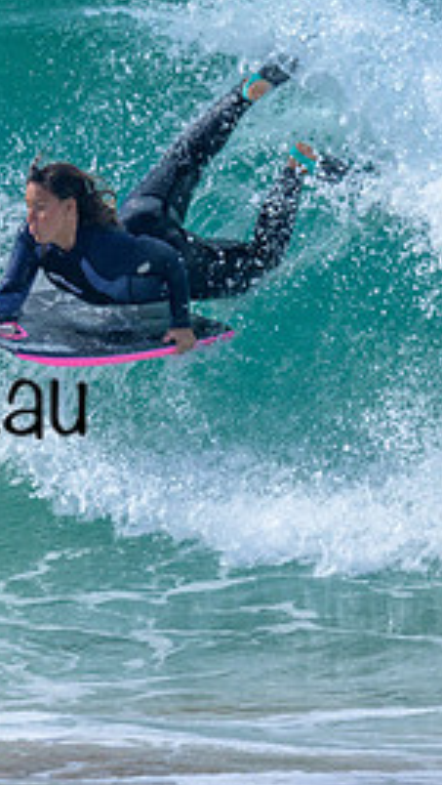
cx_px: -38
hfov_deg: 0.5
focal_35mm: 2233
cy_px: 269
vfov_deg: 1.0
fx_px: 46468
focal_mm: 800
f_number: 6.3
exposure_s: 1/2000
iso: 360
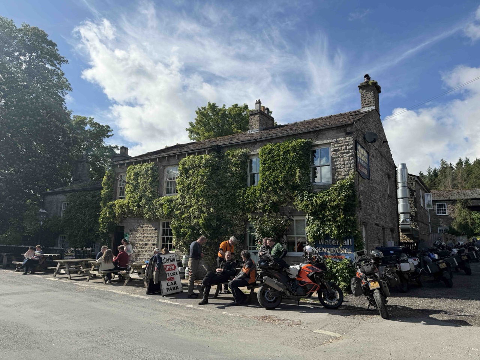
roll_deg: -1.4
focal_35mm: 24
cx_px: 240
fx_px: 333
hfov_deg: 71.6
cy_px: 180
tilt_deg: +10.1
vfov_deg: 56.8
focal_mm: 6.76
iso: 80
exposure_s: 1/5714
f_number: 1.78
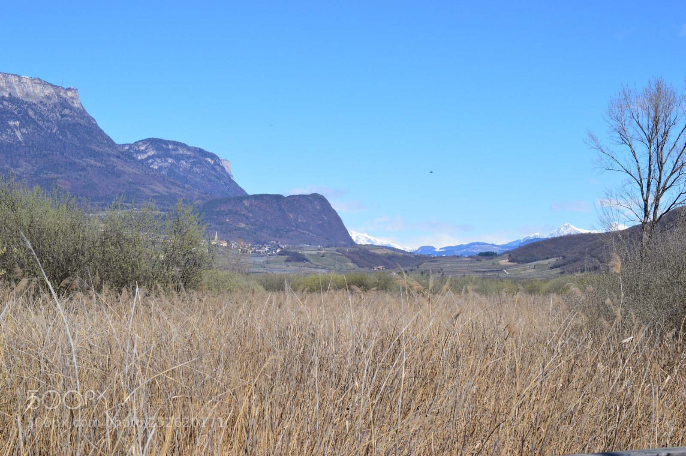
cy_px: 228
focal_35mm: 60
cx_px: 343
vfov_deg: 22.6
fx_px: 1142
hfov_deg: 33.4
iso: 250
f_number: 11
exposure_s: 1/500
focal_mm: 40
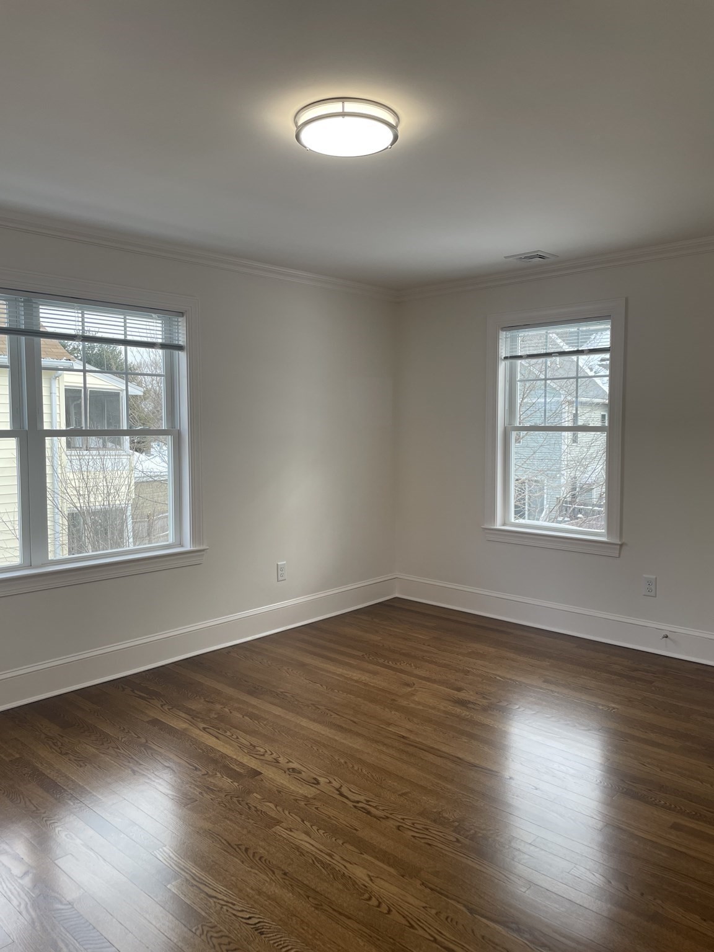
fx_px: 715
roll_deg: -0.3
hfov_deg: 53.1
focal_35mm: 26
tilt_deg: -2.8
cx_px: 357
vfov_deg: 67.3
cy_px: 476
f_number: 1.6
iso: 32
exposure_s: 1/171
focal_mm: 4.2
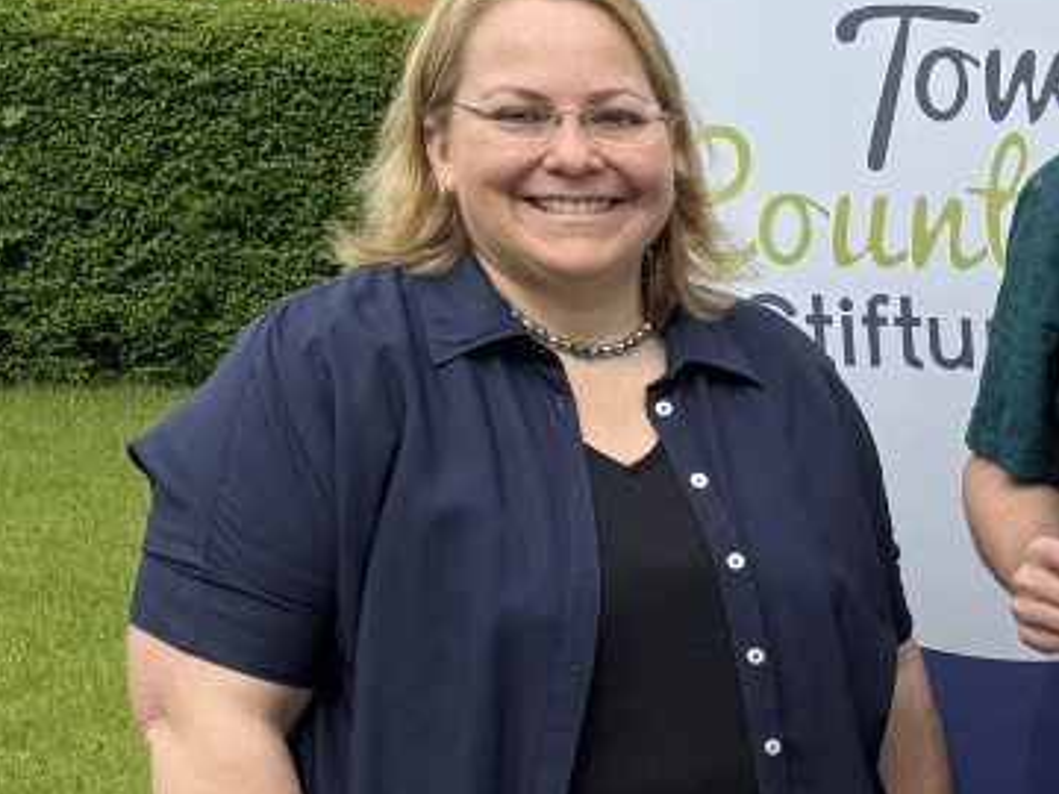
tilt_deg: -11.2
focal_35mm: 96
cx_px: 1865
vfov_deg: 15.1
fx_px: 2937
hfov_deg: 17.1
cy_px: 838
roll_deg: -1.2
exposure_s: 1/1869
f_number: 1.78
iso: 80
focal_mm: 6.76
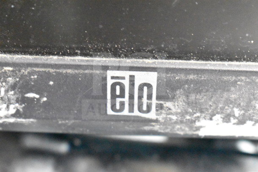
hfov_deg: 24.6
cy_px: 86
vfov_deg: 16.6
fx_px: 591
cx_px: 129
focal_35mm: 82
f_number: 5.6
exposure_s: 1/30
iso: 25600
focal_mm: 55
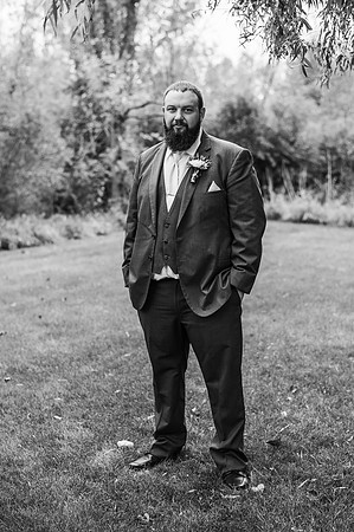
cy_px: 266
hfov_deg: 23.3
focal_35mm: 58
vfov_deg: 34.5
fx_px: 857
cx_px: 177
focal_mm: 58
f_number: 2.8
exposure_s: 1/1000
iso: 500
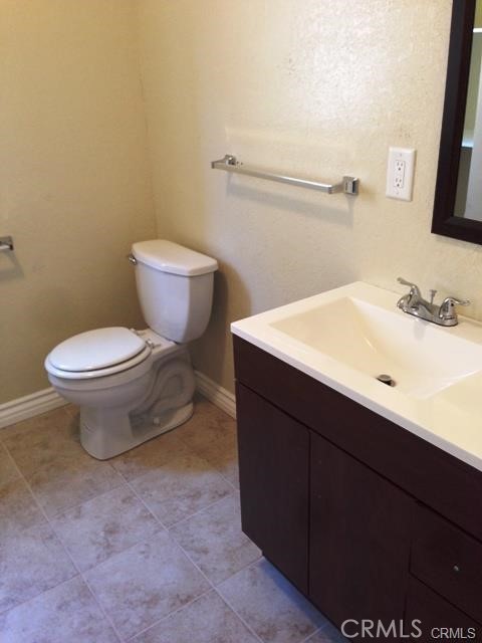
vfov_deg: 55.4
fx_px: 613
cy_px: 322
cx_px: 241
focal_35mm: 33
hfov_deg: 42.9
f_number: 2.4
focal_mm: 4.12
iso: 100
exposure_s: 1/20
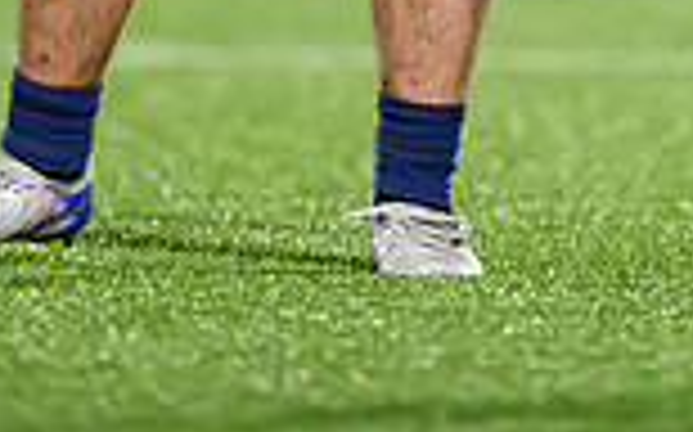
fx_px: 45597
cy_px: -545
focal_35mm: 2416
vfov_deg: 0.5
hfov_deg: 0.9
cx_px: 436
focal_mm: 400
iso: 8000
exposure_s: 1/2000
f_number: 2.8
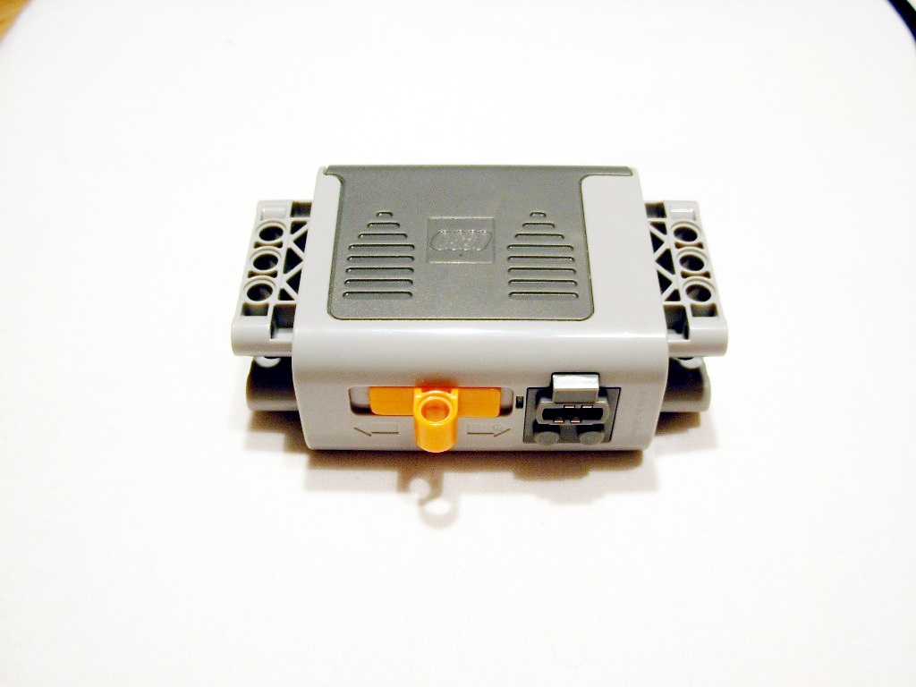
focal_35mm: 38
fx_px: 1006
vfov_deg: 37.7
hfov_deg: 49.0
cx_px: 458
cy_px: 344
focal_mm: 6.3
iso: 79
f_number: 2.9
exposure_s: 1/8.7
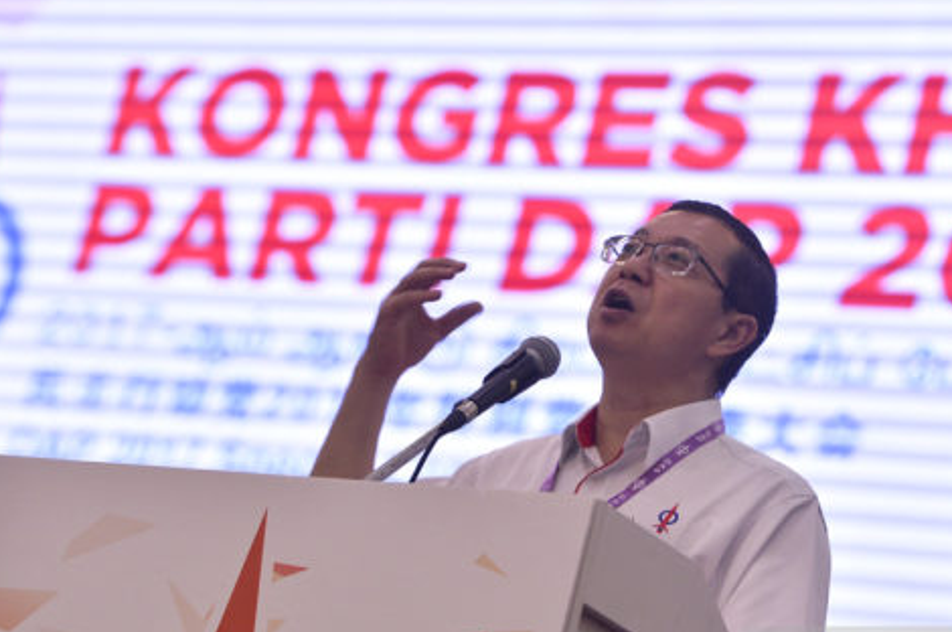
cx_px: 552
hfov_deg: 12.2
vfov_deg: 8.1
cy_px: 446
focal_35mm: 168
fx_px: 4437
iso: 800
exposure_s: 1/160
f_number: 3.2
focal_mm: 116
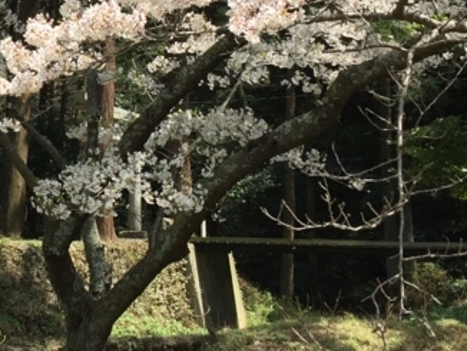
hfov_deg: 20.6
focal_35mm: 91
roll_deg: +0.0
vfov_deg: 16.0
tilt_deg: +10.9
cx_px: -27
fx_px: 1229
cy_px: 4
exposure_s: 1/964
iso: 32
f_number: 2.2
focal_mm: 4.15
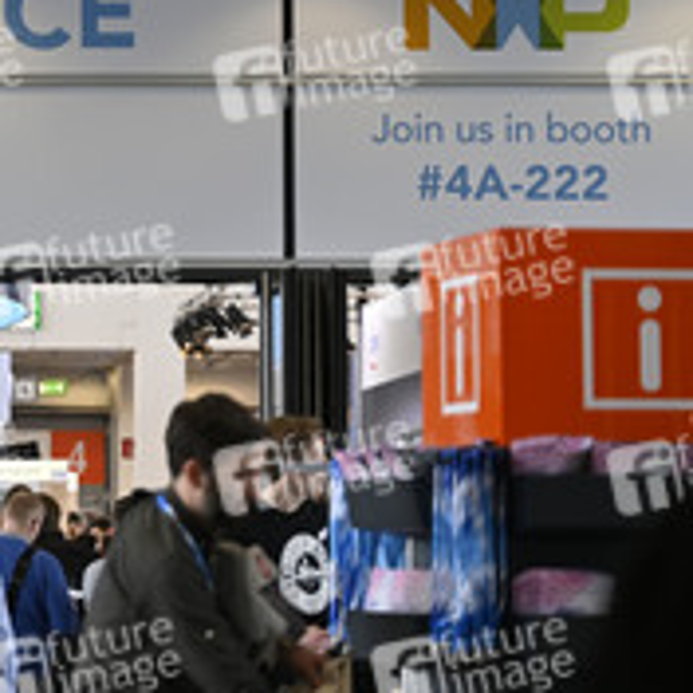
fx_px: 3692
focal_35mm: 163
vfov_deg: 10.7
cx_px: -26
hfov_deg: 10.6
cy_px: 173
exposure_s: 1/200
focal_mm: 75
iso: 250
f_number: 2.8
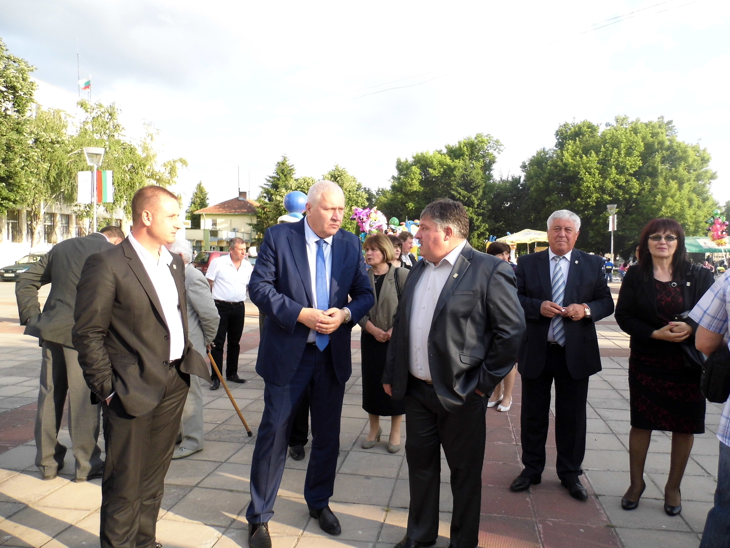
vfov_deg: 54.9
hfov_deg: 69.4
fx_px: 527
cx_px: 365
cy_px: 274
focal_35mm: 25
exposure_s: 1/320
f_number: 3.1
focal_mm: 4.5
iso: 100
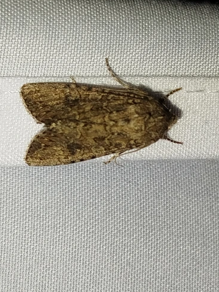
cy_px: 168
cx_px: 139
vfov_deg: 19.8
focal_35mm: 99
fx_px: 835
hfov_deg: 14.9
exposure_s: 1/50
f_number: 1.7
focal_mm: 5.31
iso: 64
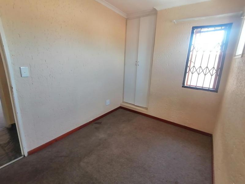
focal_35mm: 17
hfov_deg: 91.0
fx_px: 120
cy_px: 92
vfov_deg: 74.7
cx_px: 122
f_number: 2.4
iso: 100
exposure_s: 1/33.3
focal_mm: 1.78
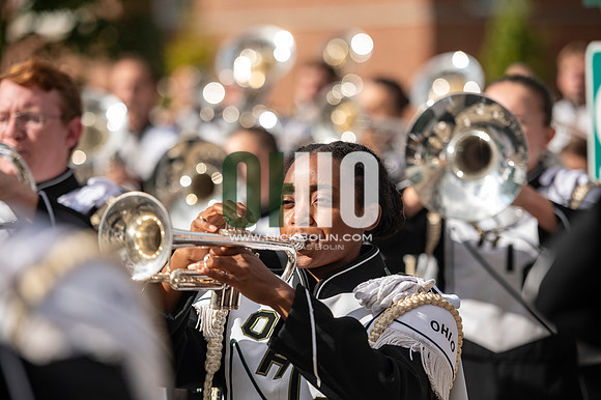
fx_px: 2503
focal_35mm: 150
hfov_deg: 13.7
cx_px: 300
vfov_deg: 9.1
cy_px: 200
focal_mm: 150
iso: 400
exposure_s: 1/8000
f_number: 2.8
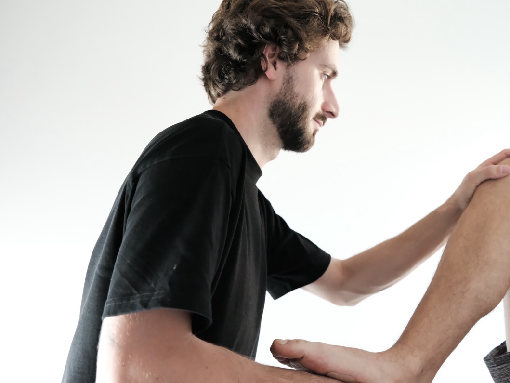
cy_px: 213
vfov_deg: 38.6
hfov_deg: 49.6
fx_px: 545
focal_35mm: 37
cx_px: 319
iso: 10000
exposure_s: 1/100
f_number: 4.5
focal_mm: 35.6
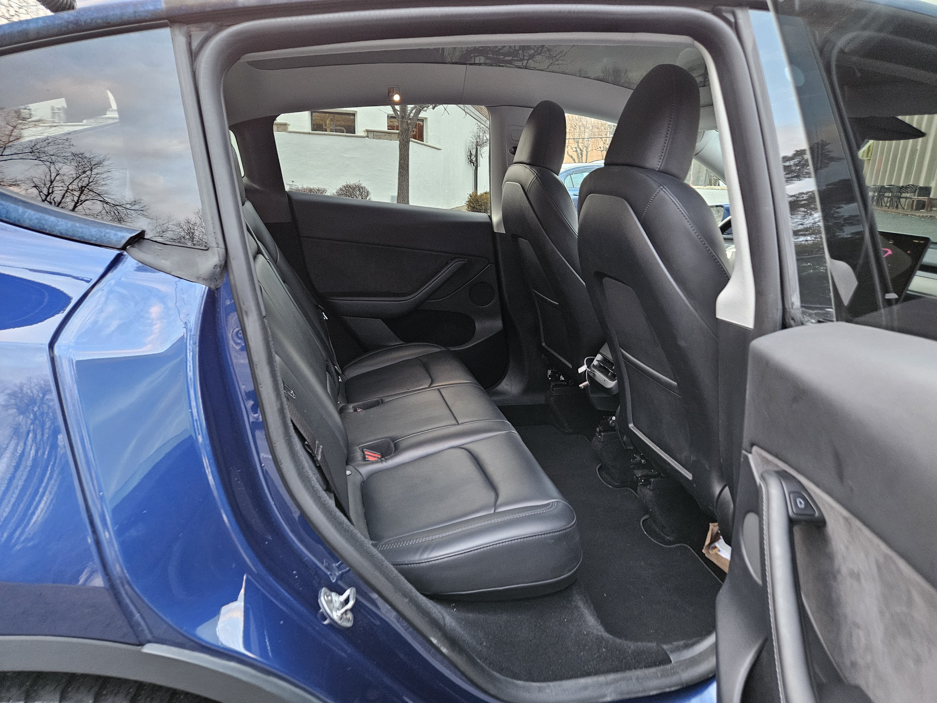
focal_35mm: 23
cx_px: 468
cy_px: 352
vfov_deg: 58.9
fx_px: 623
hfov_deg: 73.9
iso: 640
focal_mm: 5.4
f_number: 1.8
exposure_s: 1/30
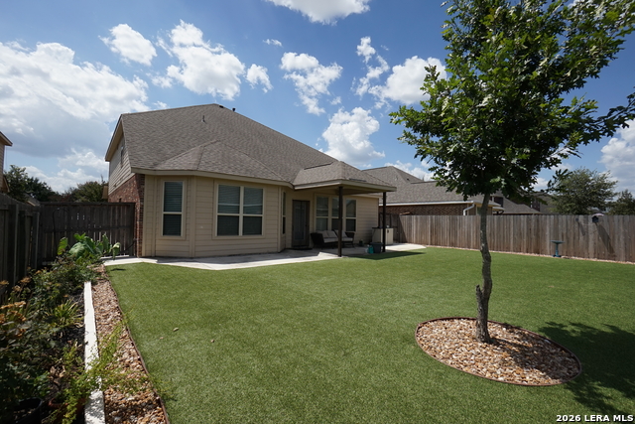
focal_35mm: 15
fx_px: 265
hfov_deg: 100.4
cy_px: 212
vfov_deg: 77.4
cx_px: 318
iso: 100
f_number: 9
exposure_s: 1/250
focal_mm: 10
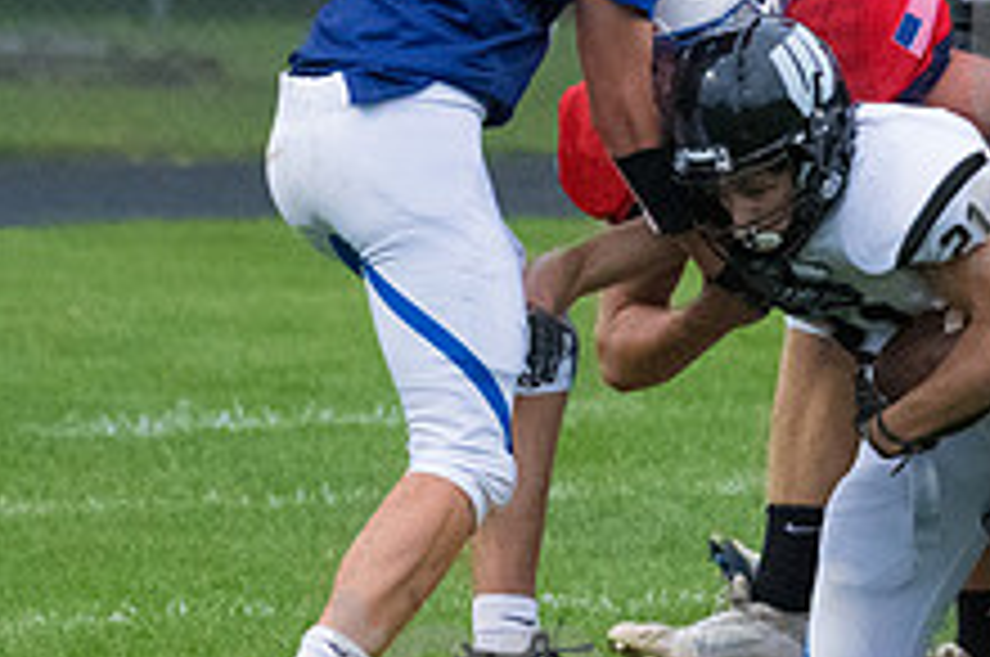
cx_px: 1107
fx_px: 26086
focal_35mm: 950
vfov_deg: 1.4
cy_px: 122
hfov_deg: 2.2
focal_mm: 240
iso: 6400
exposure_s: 1/2000
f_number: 5.6
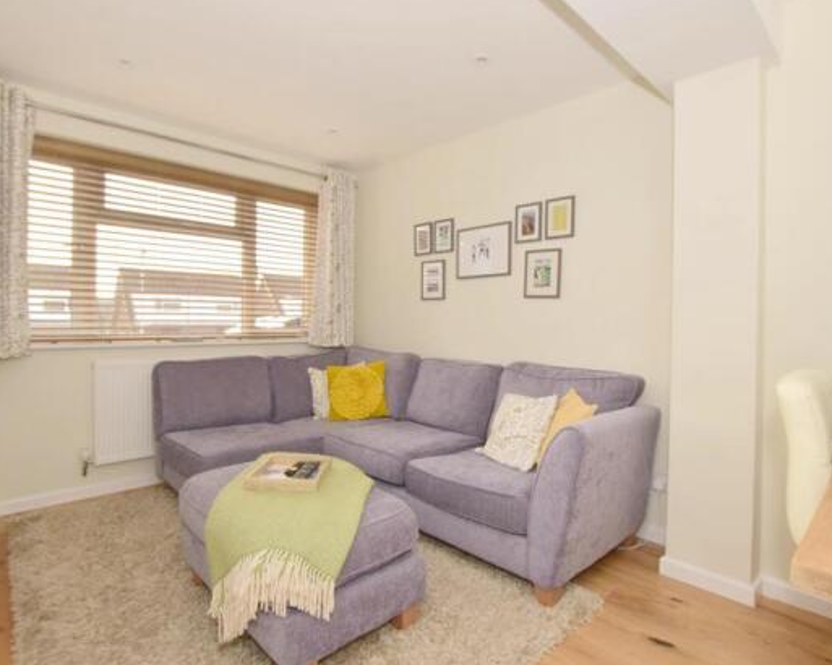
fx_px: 443
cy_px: 322
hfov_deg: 86.4
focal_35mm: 18
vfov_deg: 73.7
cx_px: 423
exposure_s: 1/60
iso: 500
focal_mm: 10
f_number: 18
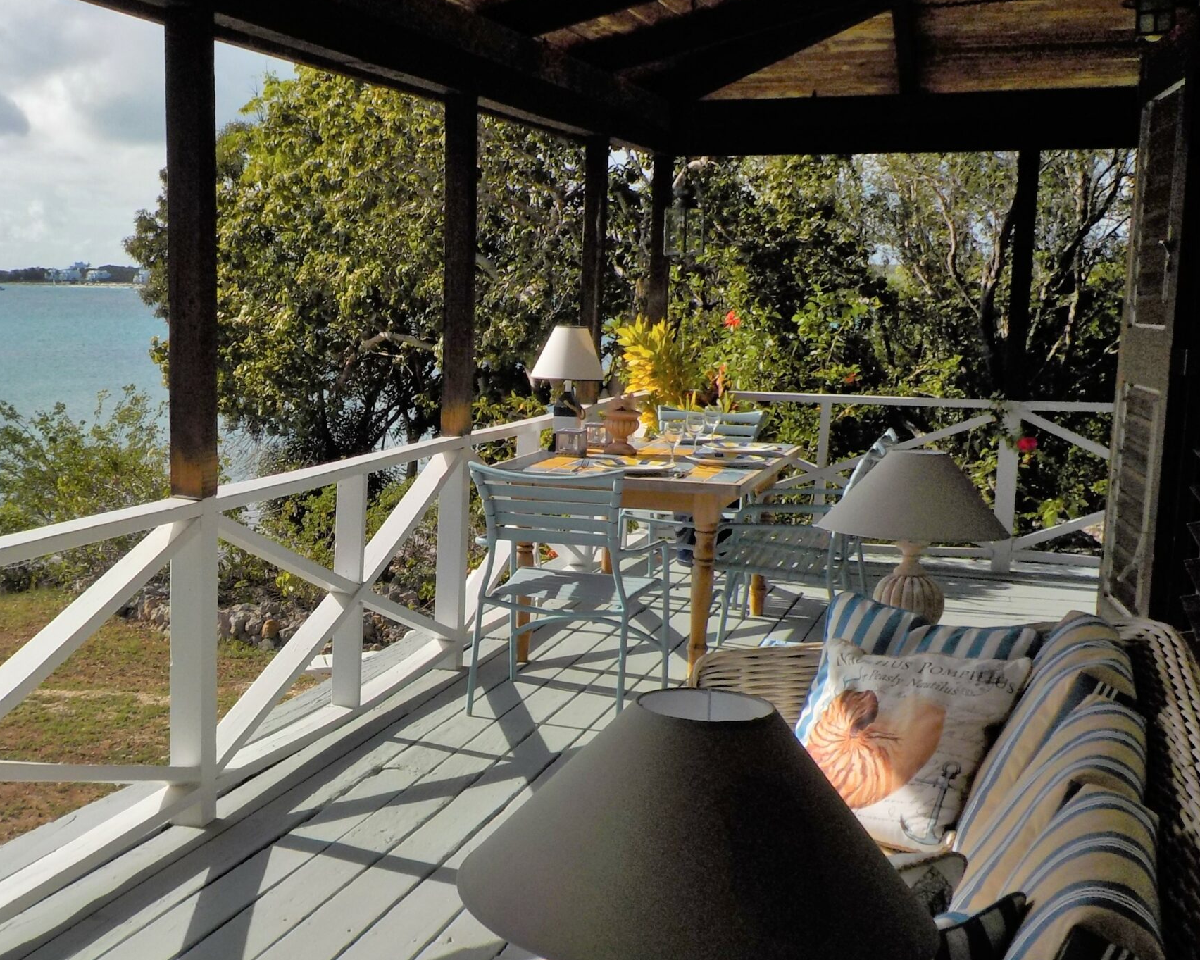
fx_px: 1563
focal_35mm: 44
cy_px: 581
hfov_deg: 41.1
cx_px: 346
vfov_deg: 34.0
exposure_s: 1/1250
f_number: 3.3
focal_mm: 4.1
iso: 125
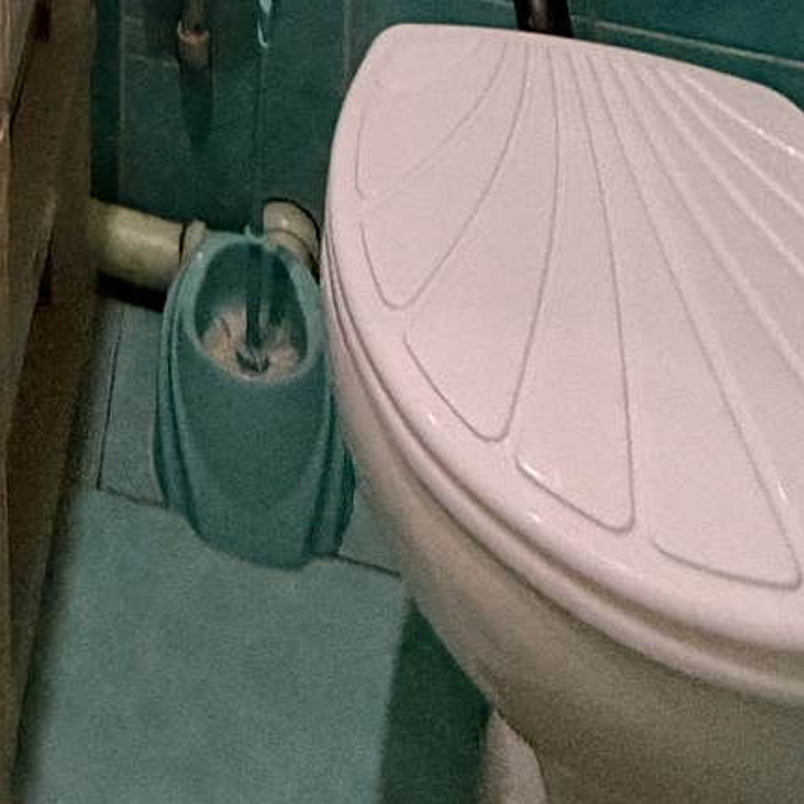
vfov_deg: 16.3
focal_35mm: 59
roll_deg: +0.1
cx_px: -181
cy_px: -1019
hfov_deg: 25.8
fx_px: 1550
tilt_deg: +1.5
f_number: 2.2
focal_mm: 2.22
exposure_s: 1/50
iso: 500
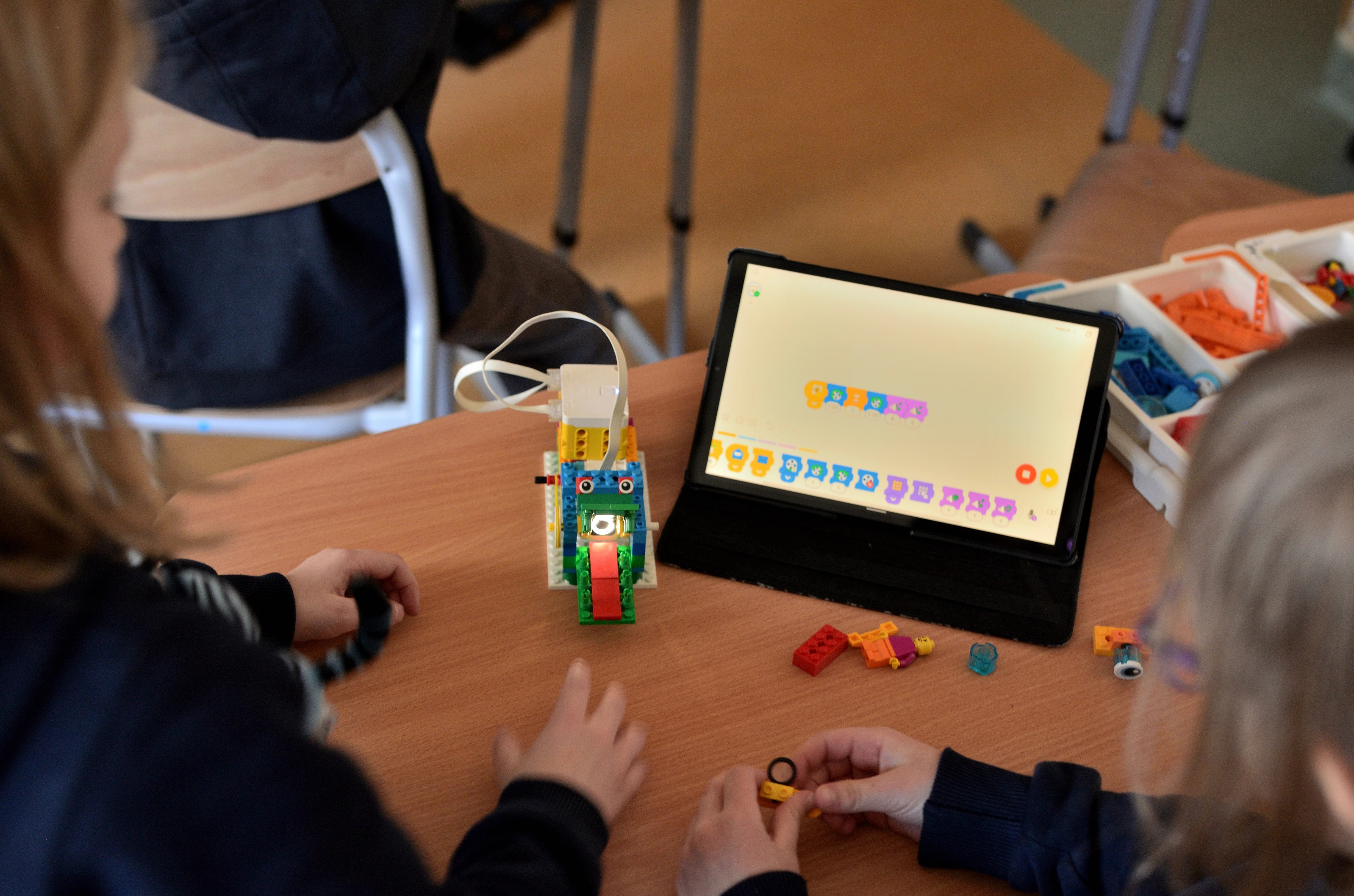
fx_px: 1970
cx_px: 677
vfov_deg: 25.6
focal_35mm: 52
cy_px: 448
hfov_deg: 37.9
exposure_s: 1/30
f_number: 2.8
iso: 900
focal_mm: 35
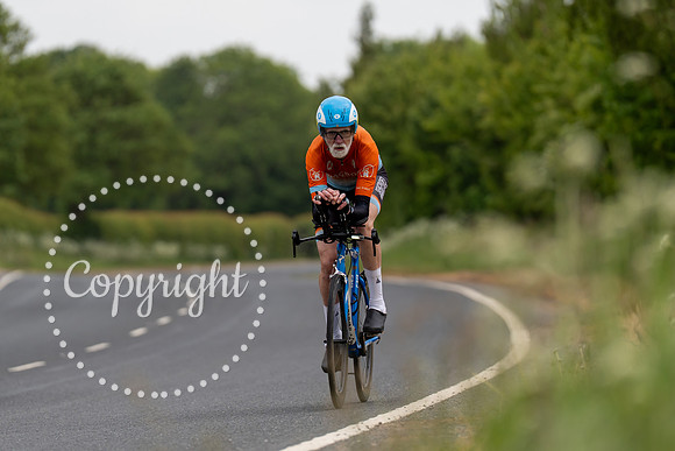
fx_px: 5656
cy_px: 228
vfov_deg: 4.6
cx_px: 318
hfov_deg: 6.8
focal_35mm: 302
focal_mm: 200
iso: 160
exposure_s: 1/1250
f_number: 3.2
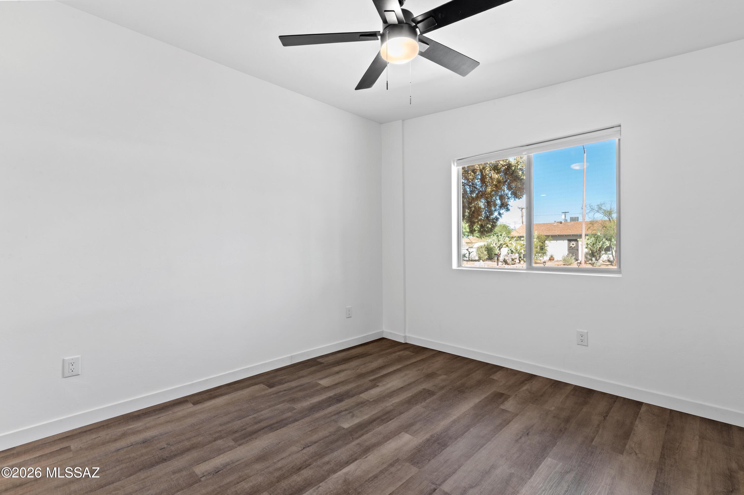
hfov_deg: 96.8
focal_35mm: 16
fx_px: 330
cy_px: 248
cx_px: 372
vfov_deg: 73.7
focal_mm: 16
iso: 100
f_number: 20
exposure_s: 2.5
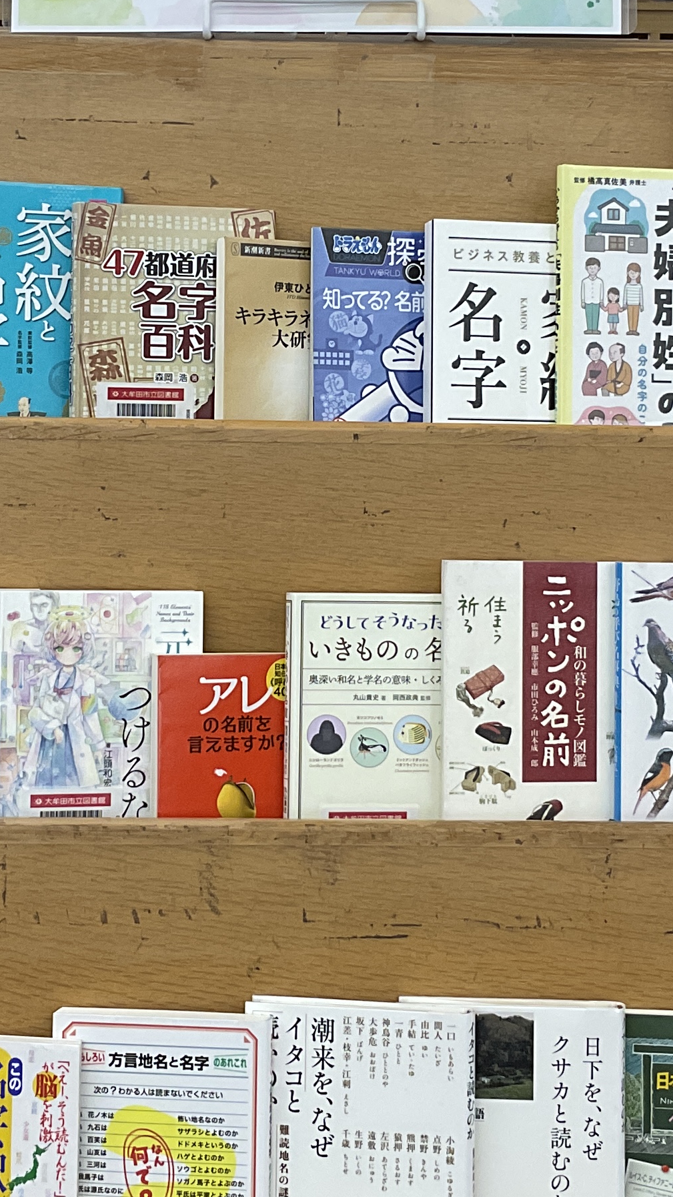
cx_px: 319
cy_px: 490
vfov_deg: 29.7
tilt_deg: -15.0
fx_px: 2253
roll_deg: -0.3
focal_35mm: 71
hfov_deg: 17.0
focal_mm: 3
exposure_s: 1/60
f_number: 1.8
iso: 40
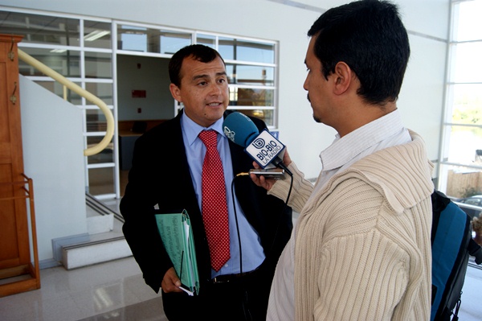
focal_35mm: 30
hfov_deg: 62.0
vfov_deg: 43.5
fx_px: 401
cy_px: 160
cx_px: 241
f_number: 5
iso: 160
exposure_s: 1/80
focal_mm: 20
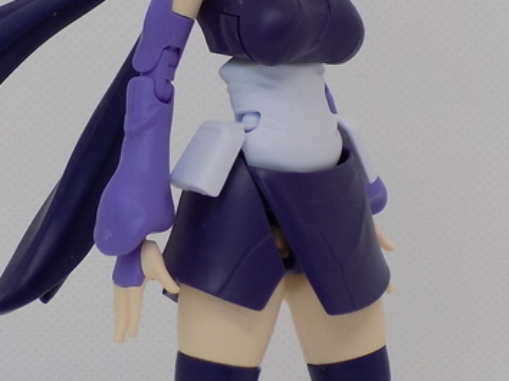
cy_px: 237
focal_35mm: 156
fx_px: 2292
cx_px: 207
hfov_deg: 12.7
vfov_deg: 9.5
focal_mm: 8.1
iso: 80
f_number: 3.7
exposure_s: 1/50
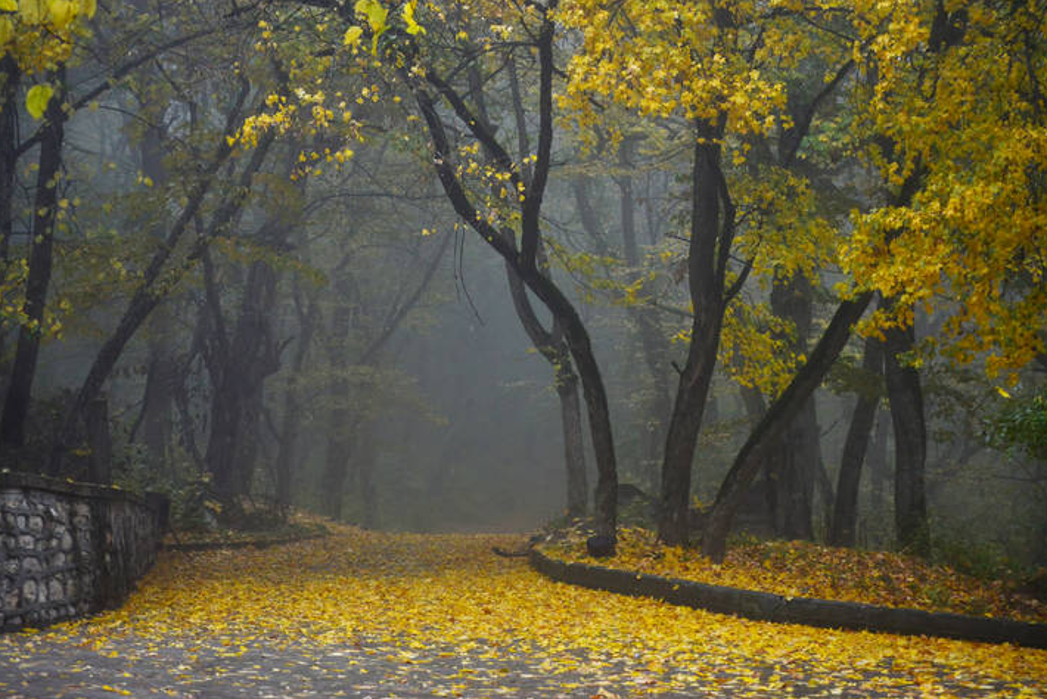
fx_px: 2429
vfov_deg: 16.4
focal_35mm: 84
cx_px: 525
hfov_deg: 24.3
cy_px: 350
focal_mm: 55
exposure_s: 1/400
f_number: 5
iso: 800
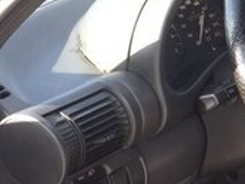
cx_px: 393
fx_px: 786
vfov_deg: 13.3
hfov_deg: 15.9
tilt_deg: -18.9
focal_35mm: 111
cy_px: 83
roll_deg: +2.6
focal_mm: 4.15
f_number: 2.2
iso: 32
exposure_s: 1/100
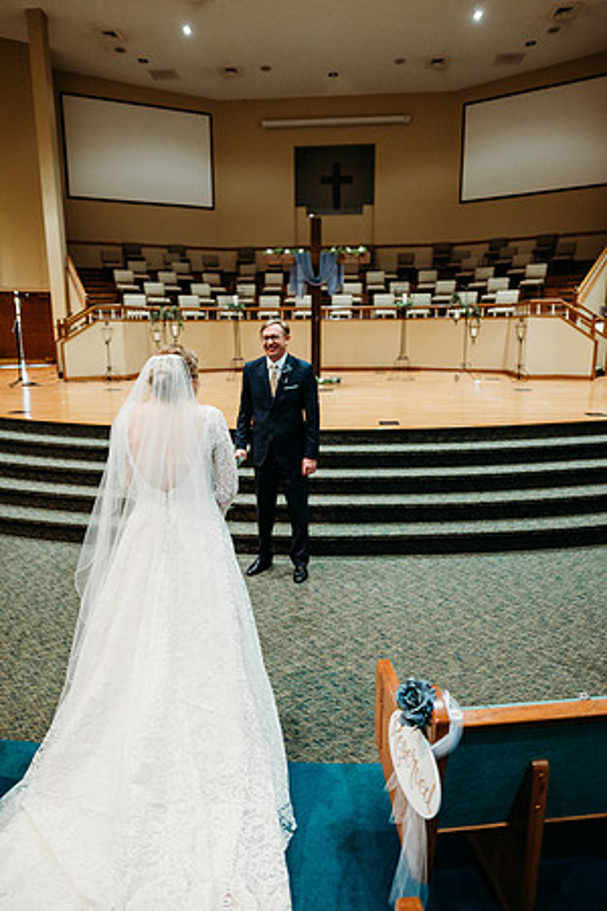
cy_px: 456
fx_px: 607
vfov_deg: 73.7
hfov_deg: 53.1
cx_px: 304
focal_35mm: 24
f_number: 1.8
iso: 2000
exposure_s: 1/125
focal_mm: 24
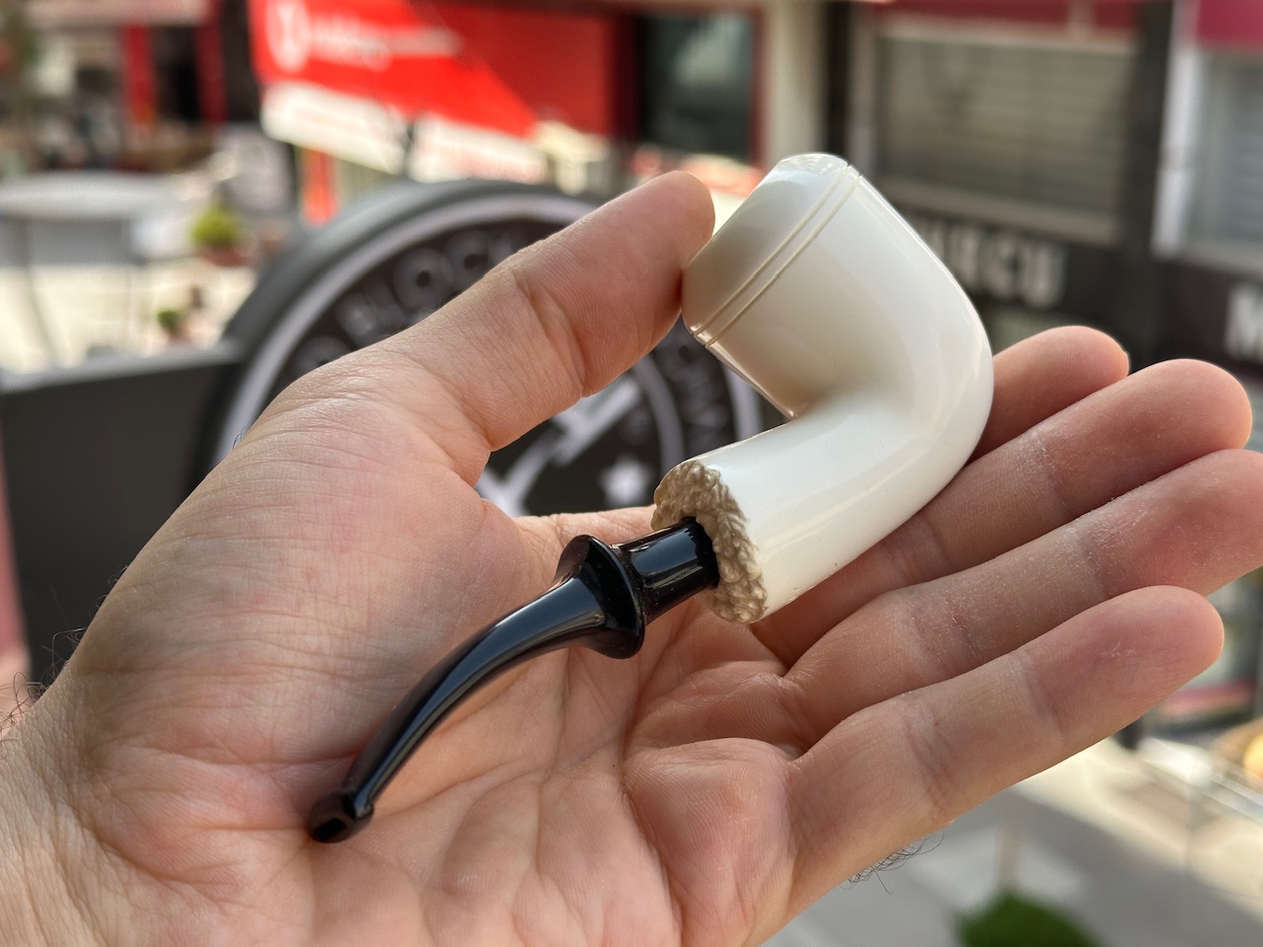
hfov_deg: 39.7
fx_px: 1751
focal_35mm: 48
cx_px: 632
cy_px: 474
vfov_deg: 30.3
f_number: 1.78
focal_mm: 6.86
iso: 64
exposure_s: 1/659
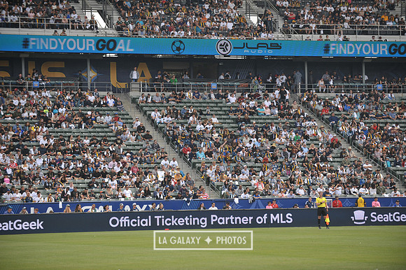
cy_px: 135
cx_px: 203
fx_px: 1578
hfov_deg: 14.7
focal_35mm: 140
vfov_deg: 9.8
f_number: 3.5
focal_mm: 140
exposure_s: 1/2500
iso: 320
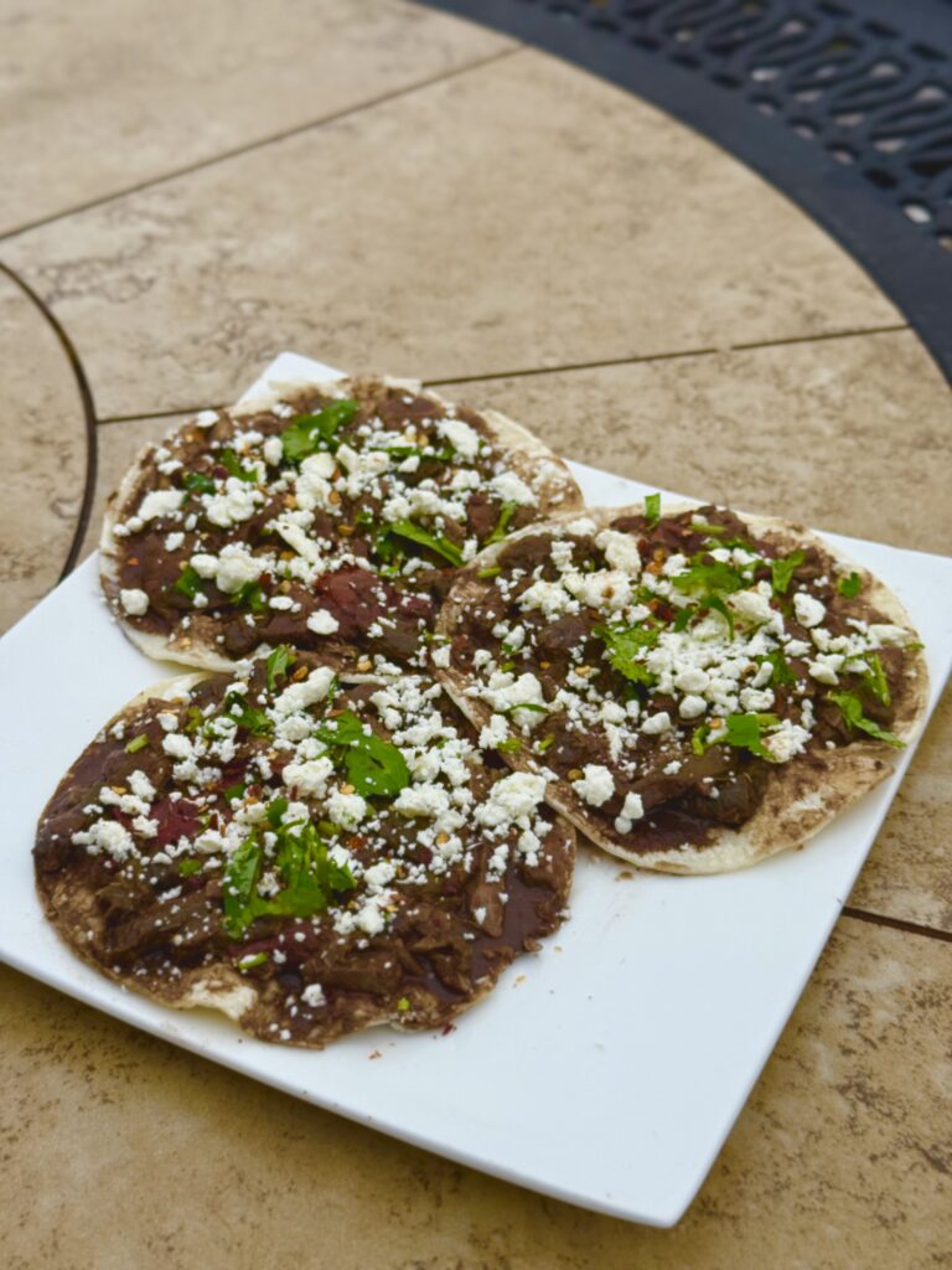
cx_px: 476
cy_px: 635
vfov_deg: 39.7
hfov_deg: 30.3
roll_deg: +2.7
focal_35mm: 48
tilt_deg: -41.2
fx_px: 1760
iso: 64
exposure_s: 1/2033
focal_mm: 6.76
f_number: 1.78
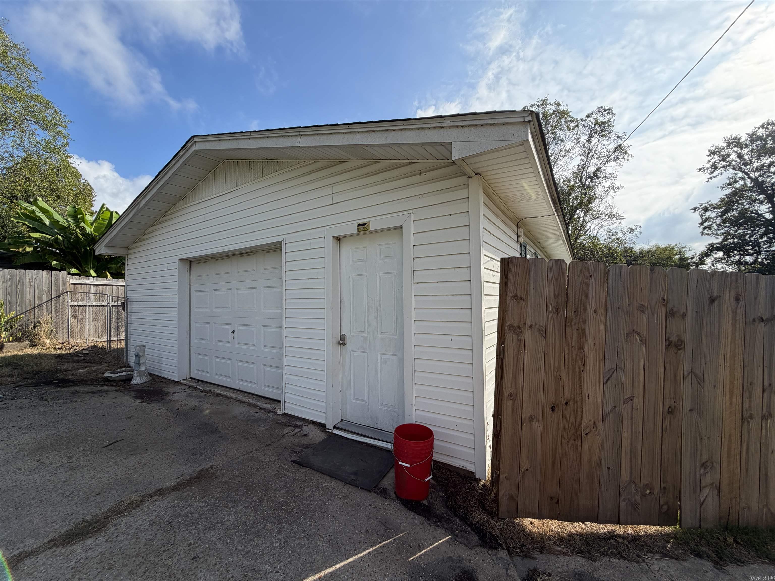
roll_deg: +0.4
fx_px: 313
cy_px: 290
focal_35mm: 14
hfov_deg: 102.1
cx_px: 388
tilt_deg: +0.9
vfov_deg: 85.7
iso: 32
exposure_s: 1/770
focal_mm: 2.22
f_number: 2.2
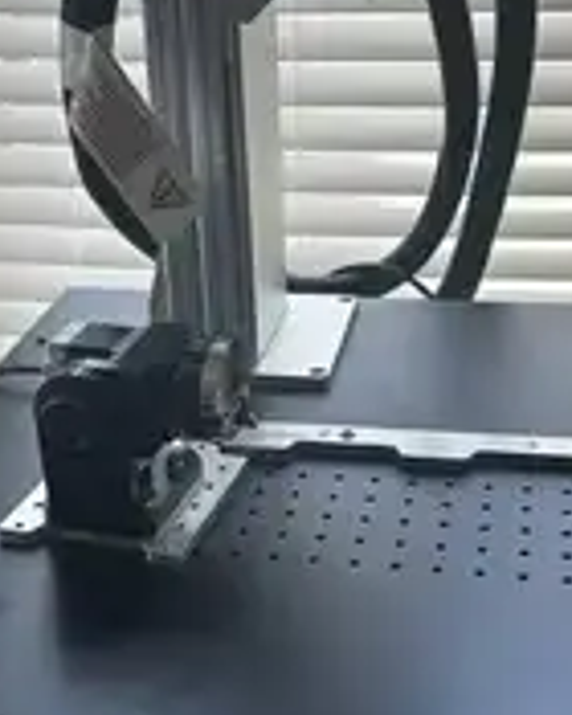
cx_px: 257
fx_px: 1227
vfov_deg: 32.4
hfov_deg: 26.2
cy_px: 429
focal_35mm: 58
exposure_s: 1/121
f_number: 1.5
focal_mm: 5.7
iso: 64
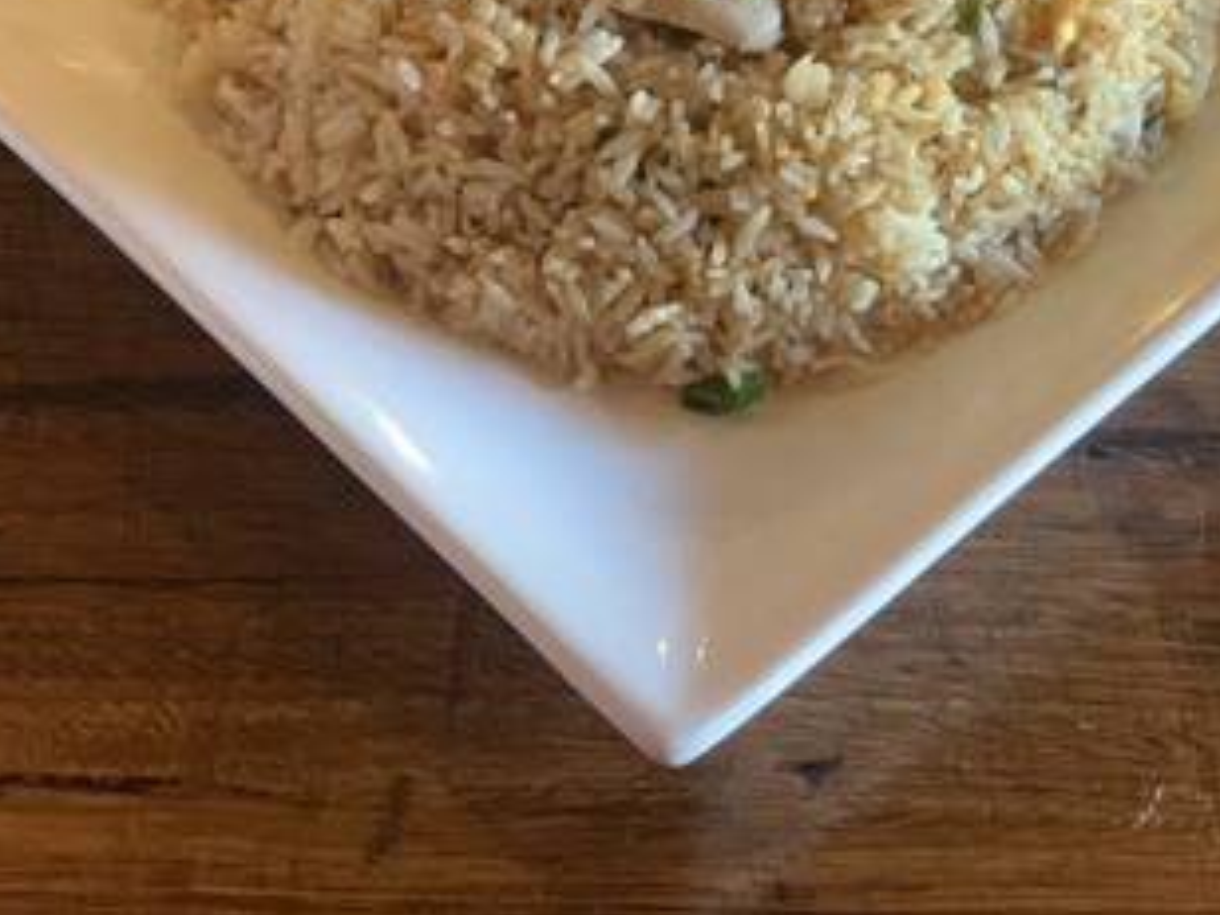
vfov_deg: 14.7
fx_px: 3489
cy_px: 51
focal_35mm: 99
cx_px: 741
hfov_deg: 19.8
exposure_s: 1/50
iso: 160
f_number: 2.4
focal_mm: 6
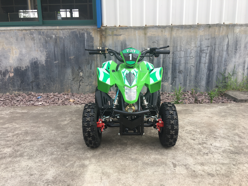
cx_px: 124
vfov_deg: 48.2
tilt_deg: -11.9
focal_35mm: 29
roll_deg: +1.5
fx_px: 208
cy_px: 93
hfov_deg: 61.7
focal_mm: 4.15
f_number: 2.2
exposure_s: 1/270
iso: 25
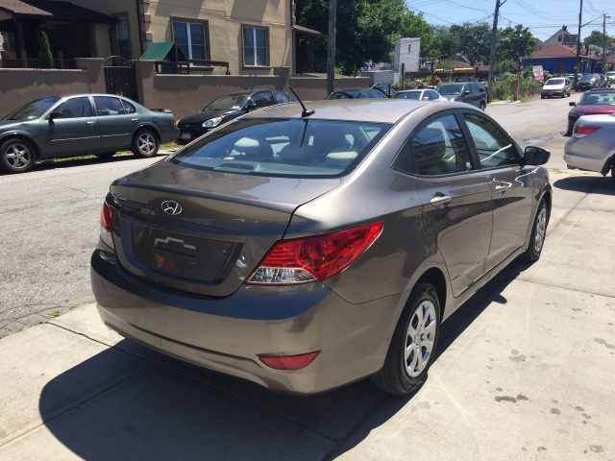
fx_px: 515
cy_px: 230
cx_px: 308
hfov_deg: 61.7
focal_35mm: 29
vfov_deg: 48.2
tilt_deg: -14.4
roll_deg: +0.8
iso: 32
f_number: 2.2
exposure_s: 1/1647
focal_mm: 4.15
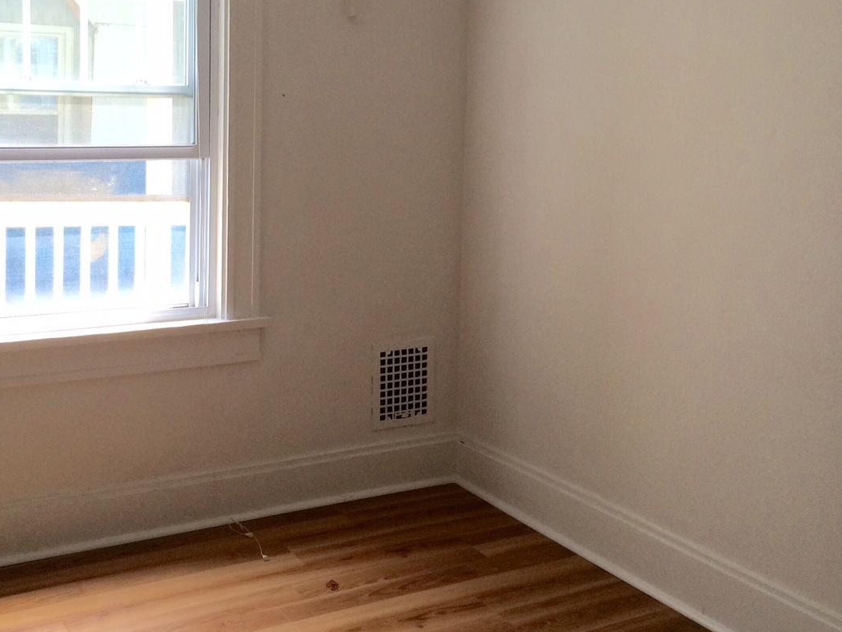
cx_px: 379
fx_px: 1095
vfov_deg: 31.8
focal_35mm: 45
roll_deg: -0.7
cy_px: 188
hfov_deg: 42.0
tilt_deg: -5.5
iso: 64
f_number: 2.2
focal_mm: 4.15
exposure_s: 1/120
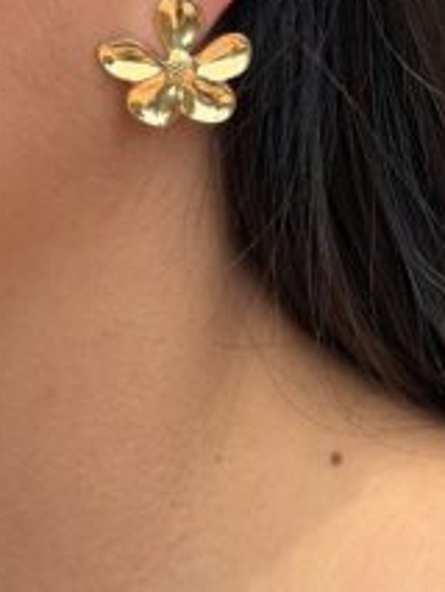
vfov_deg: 21.2
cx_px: 178
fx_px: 1541
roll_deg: +1.9
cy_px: 47
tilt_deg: -4.9
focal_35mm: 90
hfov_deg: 16.4
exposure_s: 1/1100
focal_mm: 6.76
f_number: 1.78
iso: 64
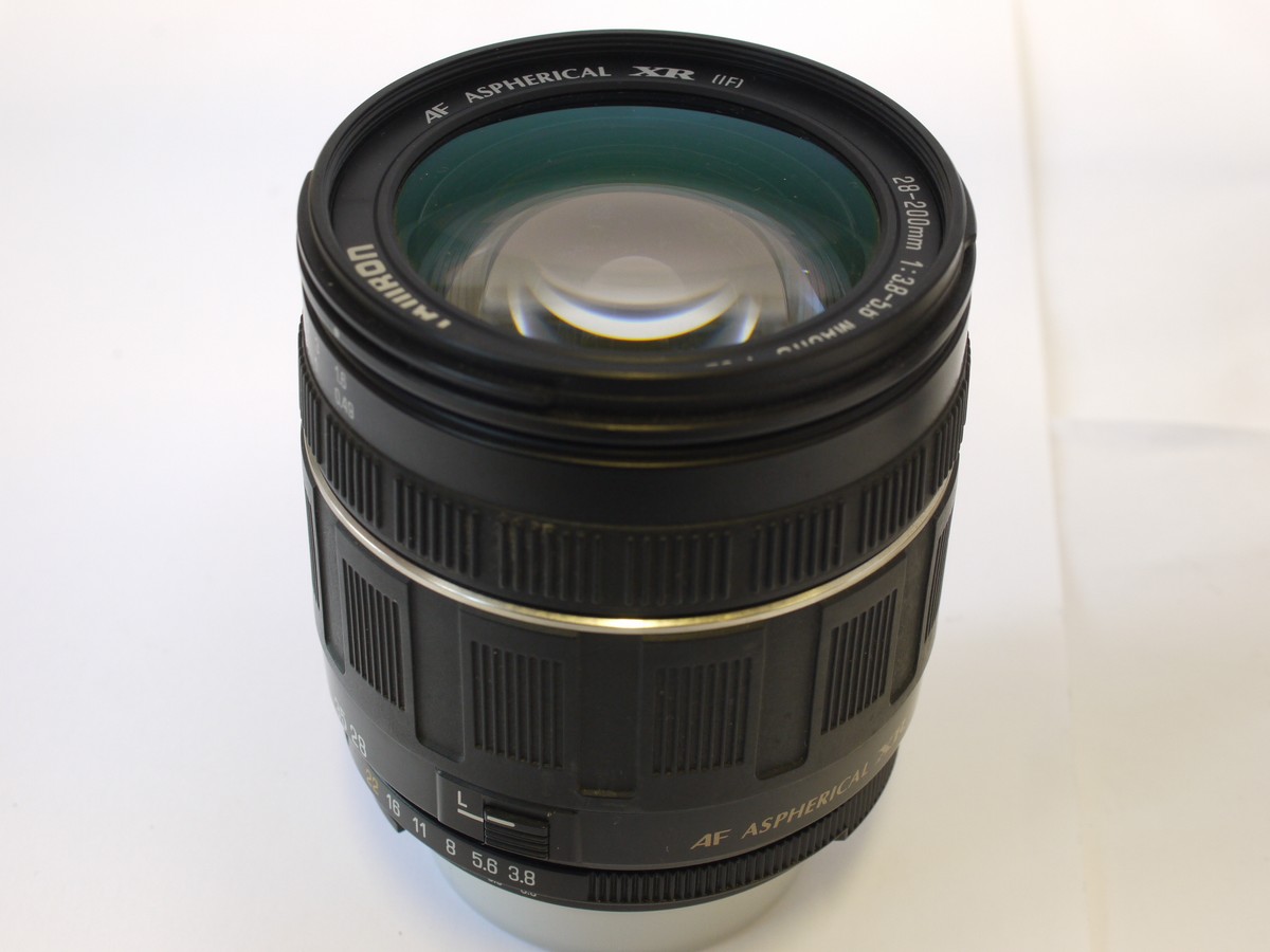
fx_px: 2201
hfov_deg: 32.2
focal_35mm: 60
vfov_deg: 24.4
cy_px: 476
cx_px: 635
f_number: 8
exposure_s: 1/13
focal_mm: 30
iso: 400
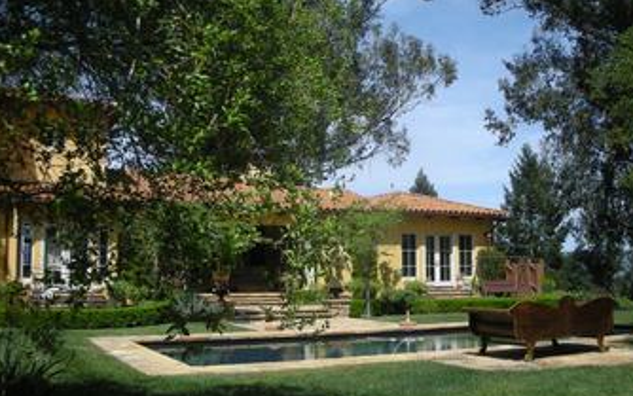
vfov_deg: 32.0
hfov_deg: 49.2
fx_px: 690
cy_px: 222
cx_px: 334
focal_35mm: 40
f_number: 5.7
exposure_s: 1/274
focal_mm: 5.7
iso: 50
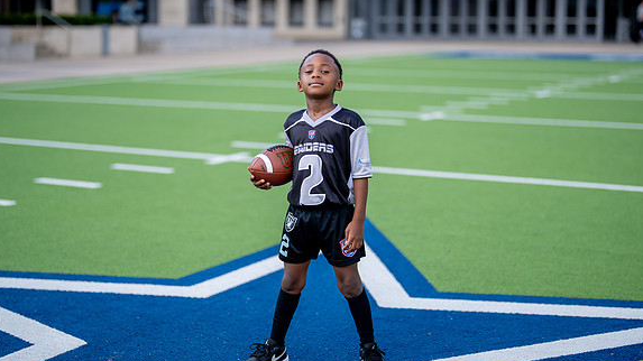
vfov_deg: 18.2
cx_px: 323
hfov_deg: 31.9
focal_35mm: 66
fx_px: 1125
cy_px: 162
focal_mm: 50
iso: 100
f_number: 1.2
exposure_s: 1/1600
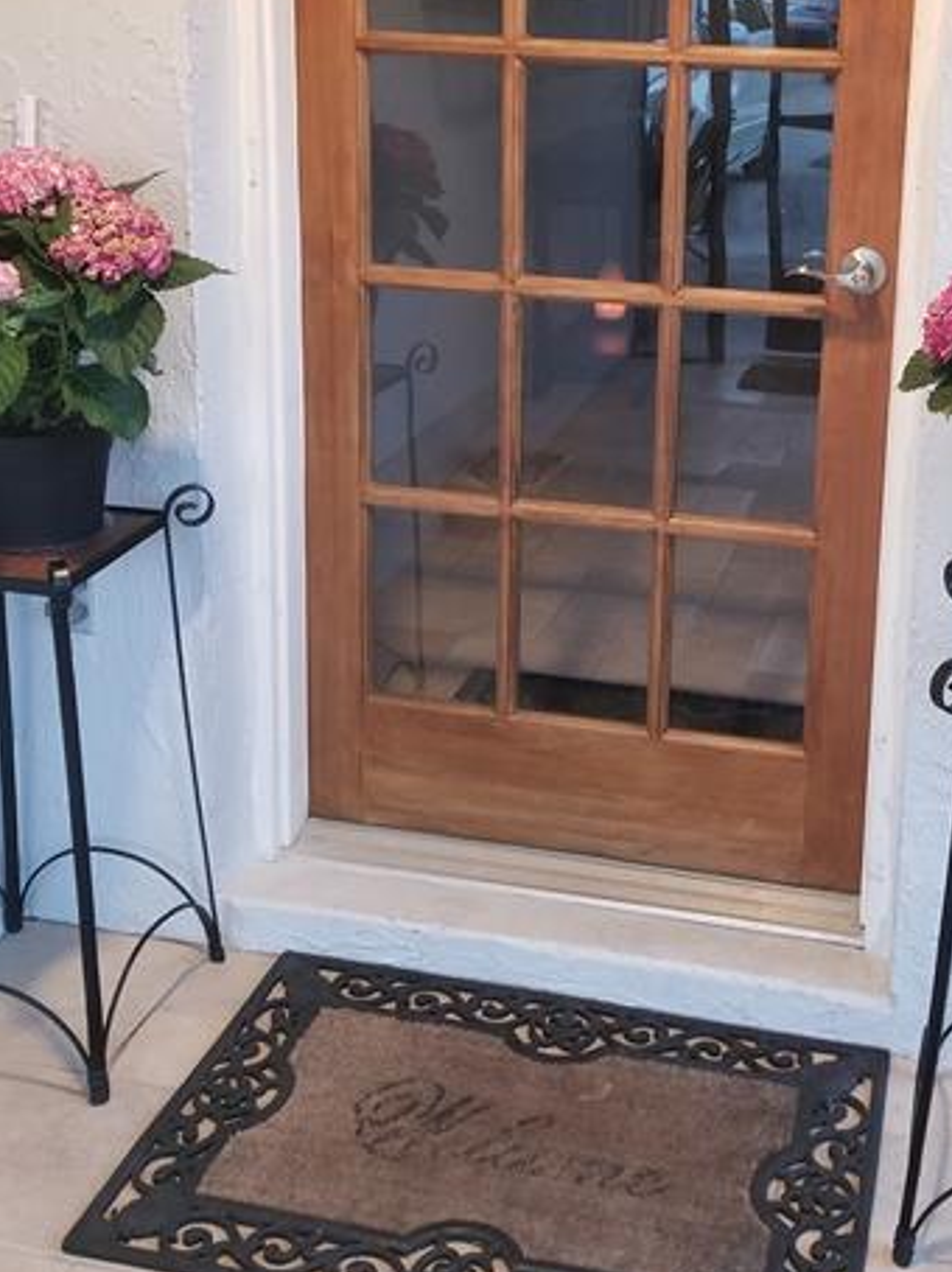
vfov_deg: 41.7
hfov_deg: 32.6
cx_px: 624
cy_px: 325
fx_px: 1615
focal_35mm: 44
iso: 250
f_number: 1.7
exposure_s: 1/24
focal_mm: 4.25
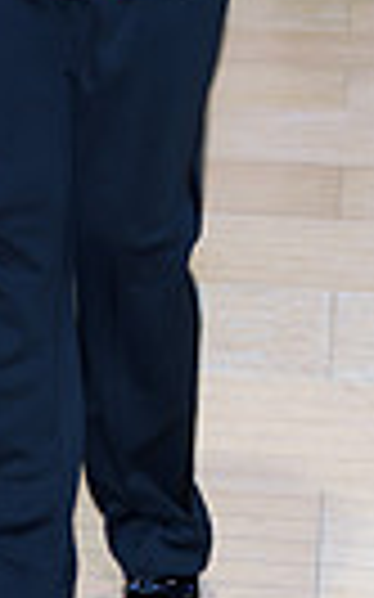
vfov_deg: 11.1
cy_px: -118
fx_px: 3020
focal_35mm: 185
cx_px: -234
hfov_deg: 7.0
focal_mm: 34
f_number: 2.8
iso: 200
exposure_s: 1/60
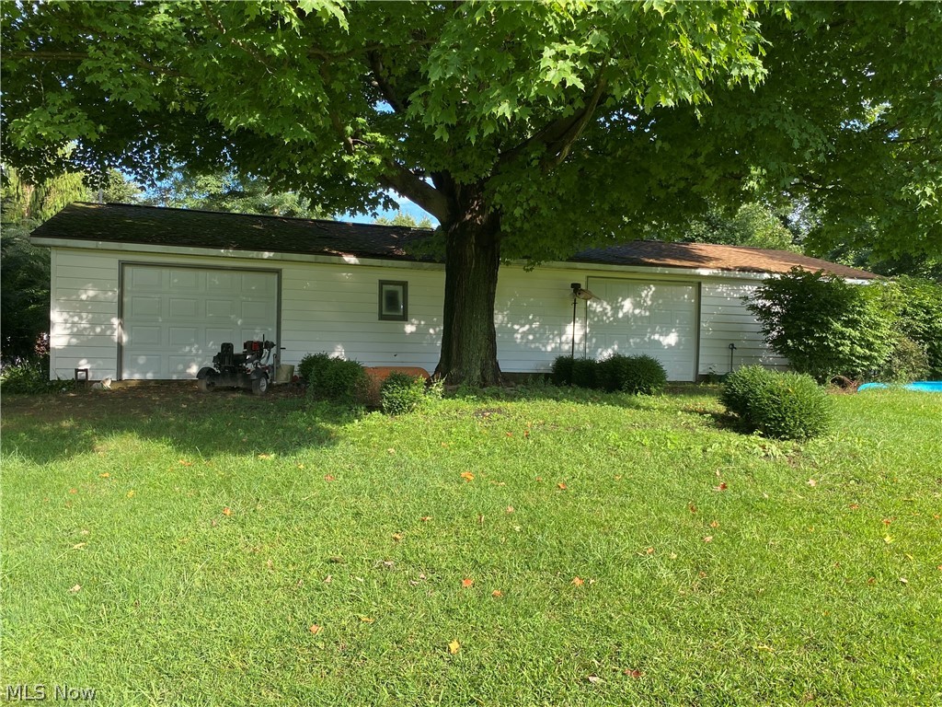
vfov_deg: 53.1
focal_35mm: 26
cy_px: 354
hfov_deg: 67.3
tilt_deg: -0.5
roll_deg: -1.5
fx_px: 708
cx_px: 471
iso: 32
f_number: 1.8
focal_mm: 4.25
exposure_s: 1/591
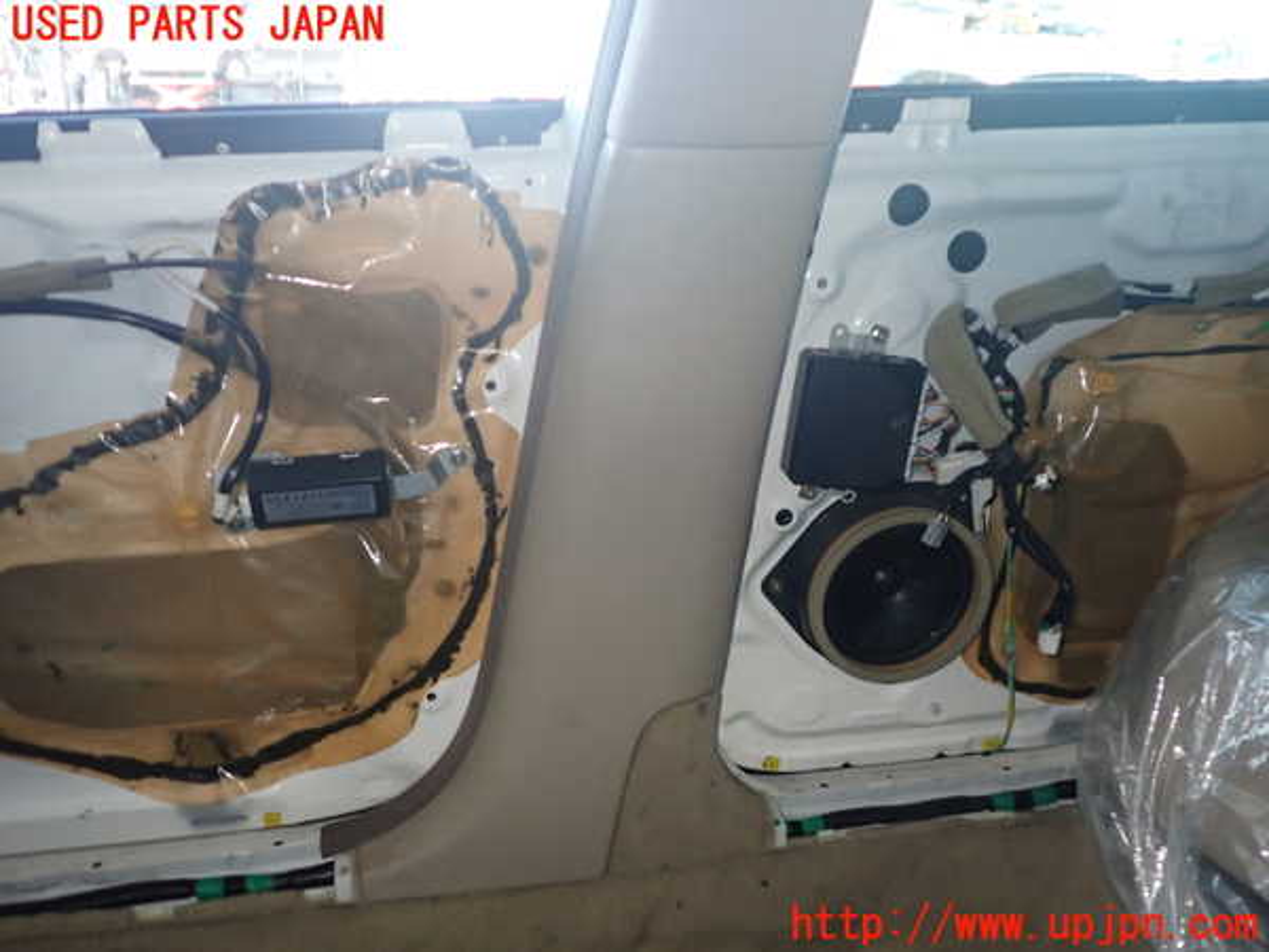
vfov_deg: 46.8
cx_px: 634
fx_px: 1100
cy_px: 476
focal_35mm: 30
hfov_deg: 60.0
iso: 400
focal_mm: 5.4
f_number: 6.3
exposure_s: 1/30
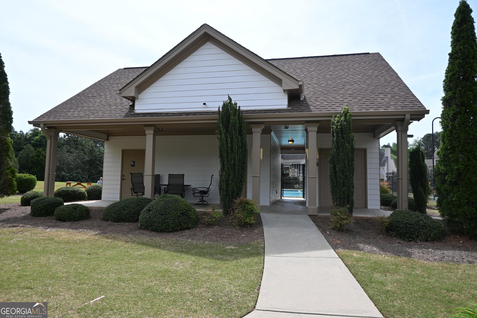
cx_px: 238
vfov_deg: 53.1
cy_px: 159
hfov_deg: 73.7
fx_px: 318
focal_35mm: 24
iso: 100
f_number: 6.3
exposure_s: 1/320
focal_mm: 16
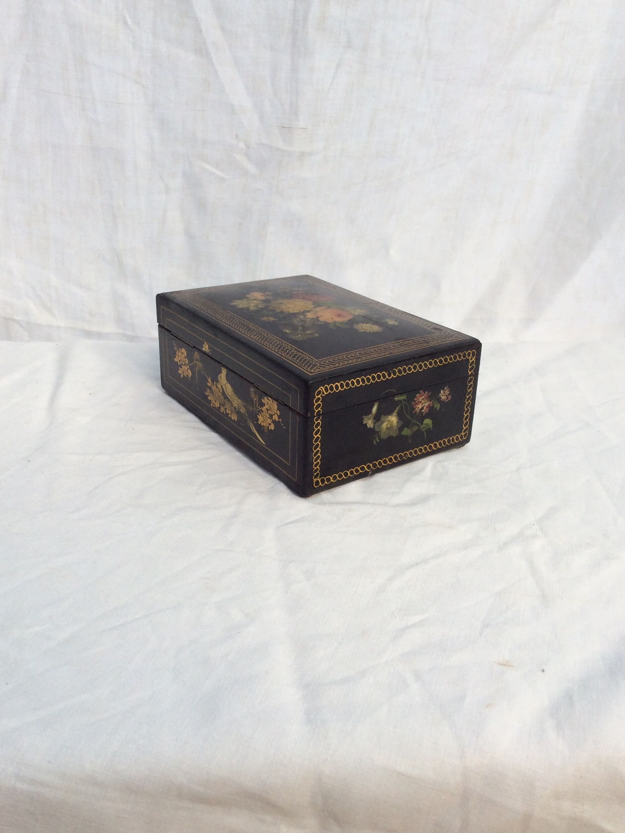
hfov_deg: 42.9
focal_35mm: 33
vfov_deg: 55.4
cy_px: 415
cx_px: 313
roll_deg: -0.6
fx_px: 795
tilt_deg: -26.4
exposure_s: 1/145
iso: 32
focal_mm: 3.3
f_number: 2.4
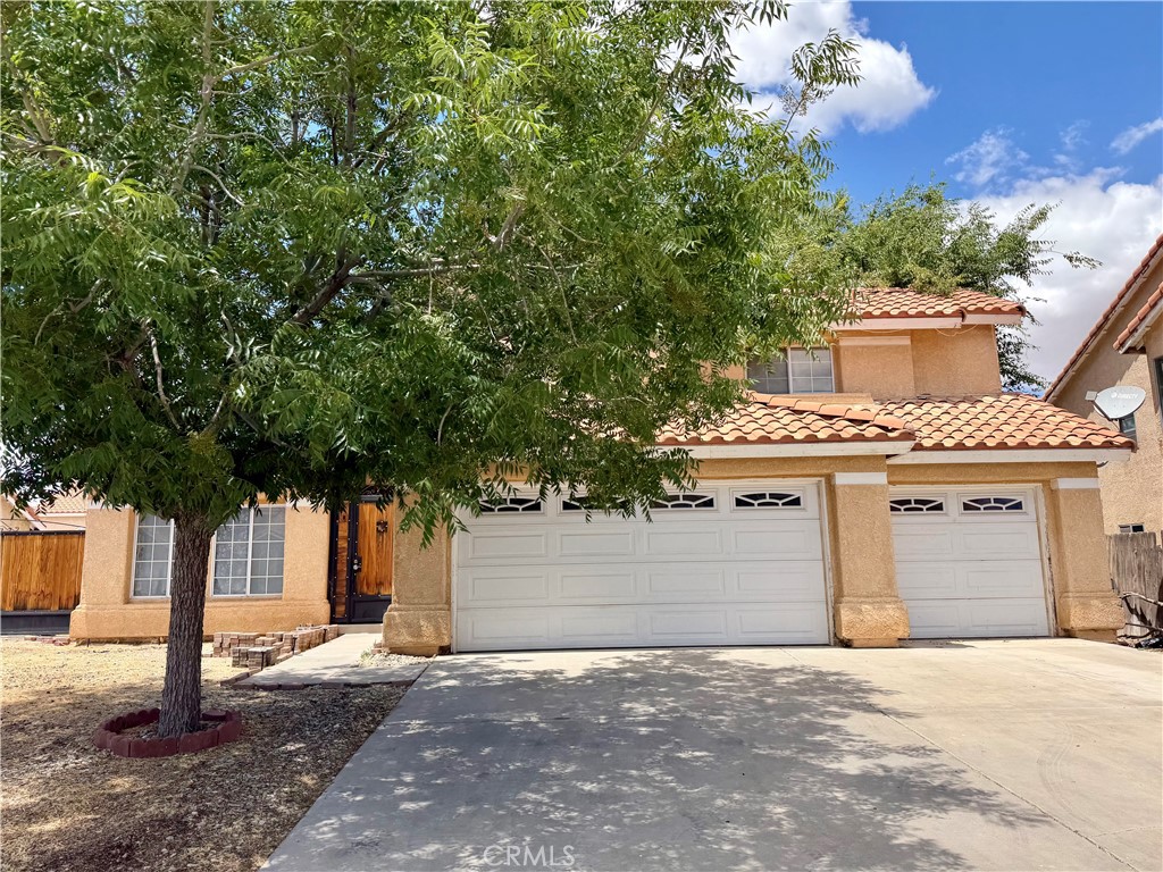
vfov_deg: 56.8
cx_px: 582
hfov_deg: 71.6
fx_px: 806
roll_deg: +1.5
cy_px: 436
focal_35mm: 24
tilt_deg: +9.5
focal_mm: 6.76
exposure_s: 1/3584
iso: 80
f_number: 1.78
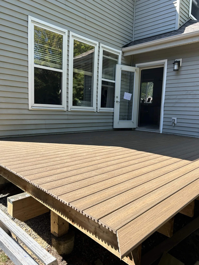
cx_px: 100
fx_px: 199
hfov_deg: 53.1
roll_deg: -1.3
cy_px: 132
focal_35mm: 26
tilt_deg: -4.6
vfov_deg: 67.3
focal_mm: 5.7
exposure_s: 1/1311
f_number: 1.5
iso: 50
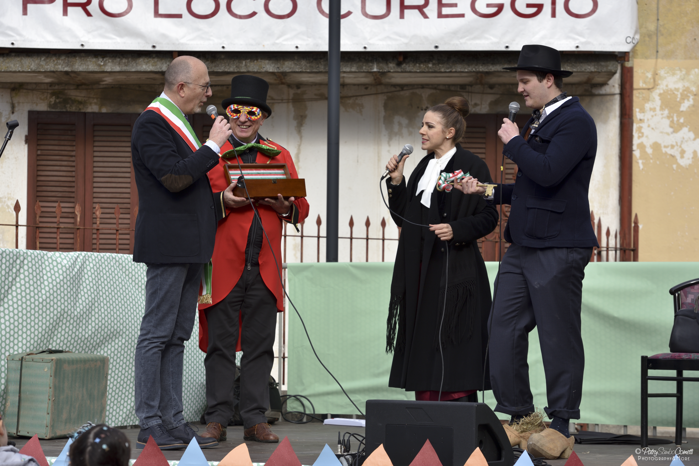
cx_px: 350
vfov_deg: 11.4
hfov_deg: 17.1
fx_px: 2331
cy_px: 233
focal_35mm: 120
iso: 100
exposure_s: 1/400
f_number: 5.6
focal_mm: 120
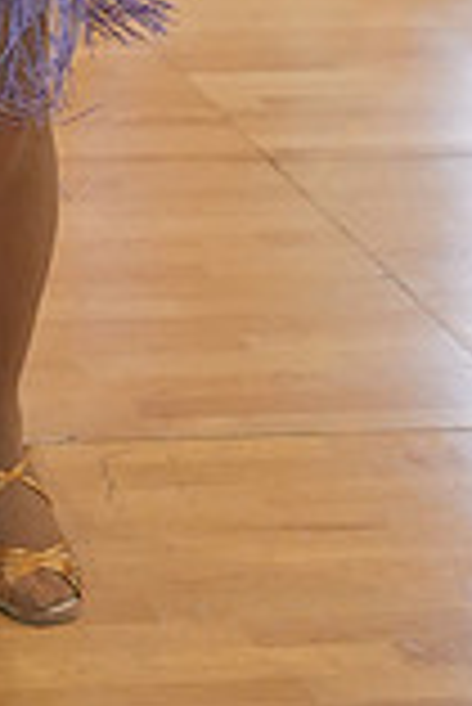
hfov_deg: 7.4
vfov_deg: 10.5
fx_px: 3630
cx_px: -151
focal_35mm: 185
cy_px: -504
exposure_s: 1/500
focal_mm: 50
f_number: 3.5
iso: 3200
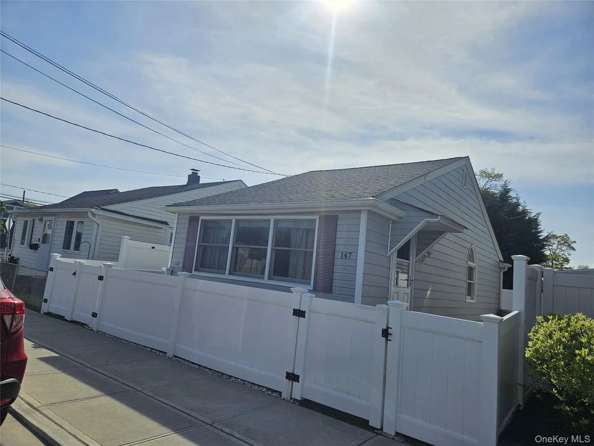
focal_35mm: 23
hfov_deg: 73.9
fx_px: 395
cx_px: 297
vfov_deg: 58.9
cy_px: 223
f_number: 1.8
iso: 25
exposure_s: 1/5257
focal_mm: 5.4
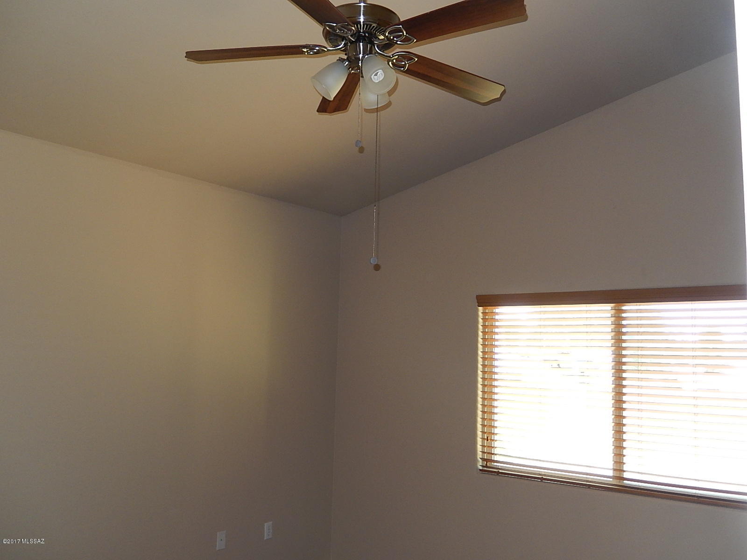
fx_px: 691
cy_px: 280
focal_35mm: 32
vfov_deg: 44.2
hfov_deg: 56.8
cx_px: 374
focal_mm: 5.7
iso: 200
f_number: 3.8
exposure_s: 1/30
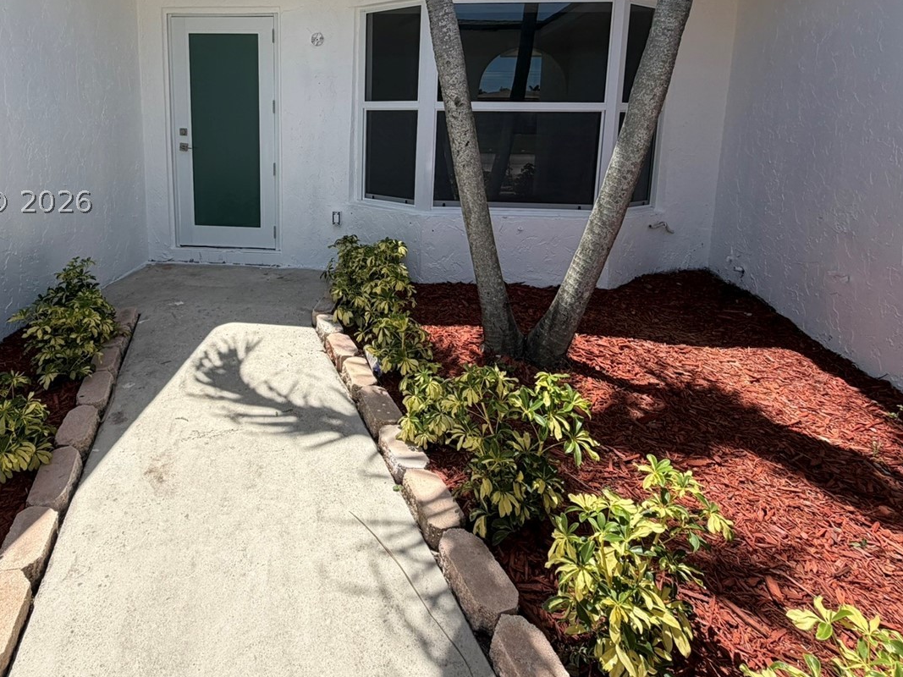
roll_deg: -0.8
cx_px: 351
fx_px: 548
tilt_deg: -9.3
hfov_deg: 77.9
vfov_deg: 61.2
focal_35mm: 21
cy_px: 201
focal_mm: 2.22
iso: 32
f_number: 2.2
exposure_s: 1/770
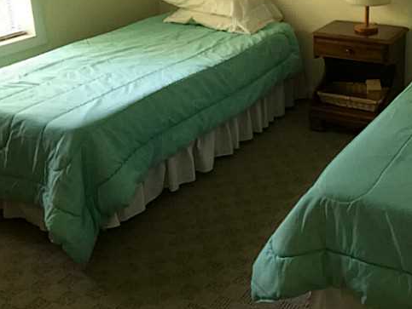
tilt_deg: -16.9
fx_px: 572
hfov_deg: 38.2
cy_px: 55
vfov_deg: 29.5
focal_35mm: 48
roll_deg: -0.3
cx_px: 326
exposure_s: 1/15
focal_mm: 4.15
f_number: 2.2
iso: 125
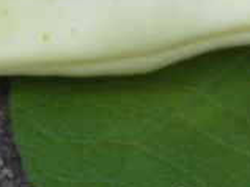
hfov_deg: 2.0
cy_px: 101
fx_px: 7274
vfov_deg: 1.5
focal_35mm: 1008
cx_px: 549
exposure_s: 1/160
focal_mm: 50.8
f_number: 3.5
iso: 100
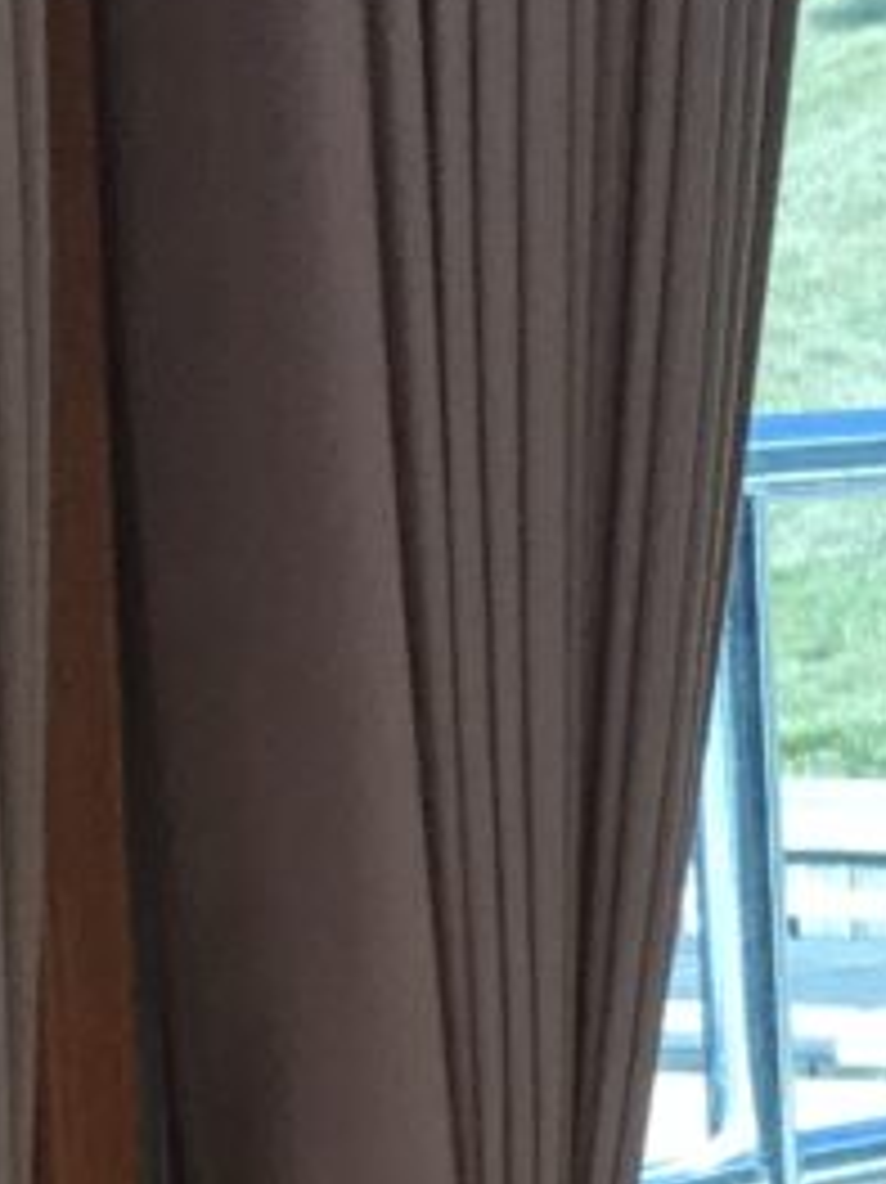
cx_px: 2847
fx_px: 7275
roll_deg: +0.2
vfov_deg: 9.0
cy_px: 1841
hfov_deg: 6.3
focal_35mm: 213
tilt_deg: -11.8
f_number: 1.8
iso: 20
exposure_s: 1/135
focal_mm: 3.99
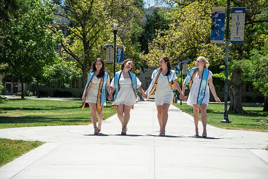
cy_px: 90
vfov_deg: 15.2
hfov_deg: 22.6
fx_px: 670
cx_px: 134
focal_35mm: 90
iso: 500
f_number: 5.6
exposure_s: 1/2500
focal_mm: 90
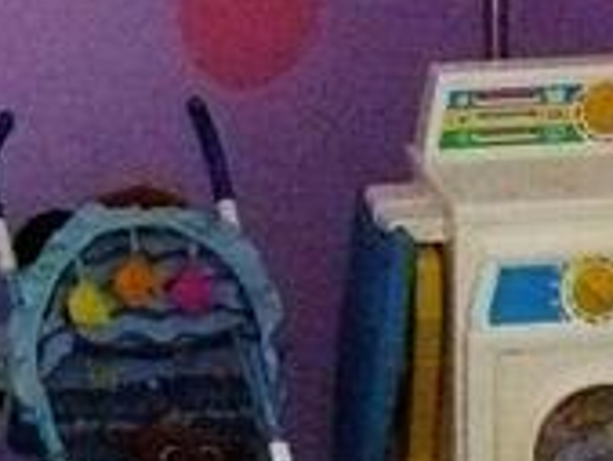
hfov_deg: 8.8
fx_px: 3970
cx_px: 210
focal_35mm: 224
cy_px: -388
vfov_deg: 6.5
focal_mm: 6.1
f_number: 2.8
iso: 800
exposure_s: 1/50
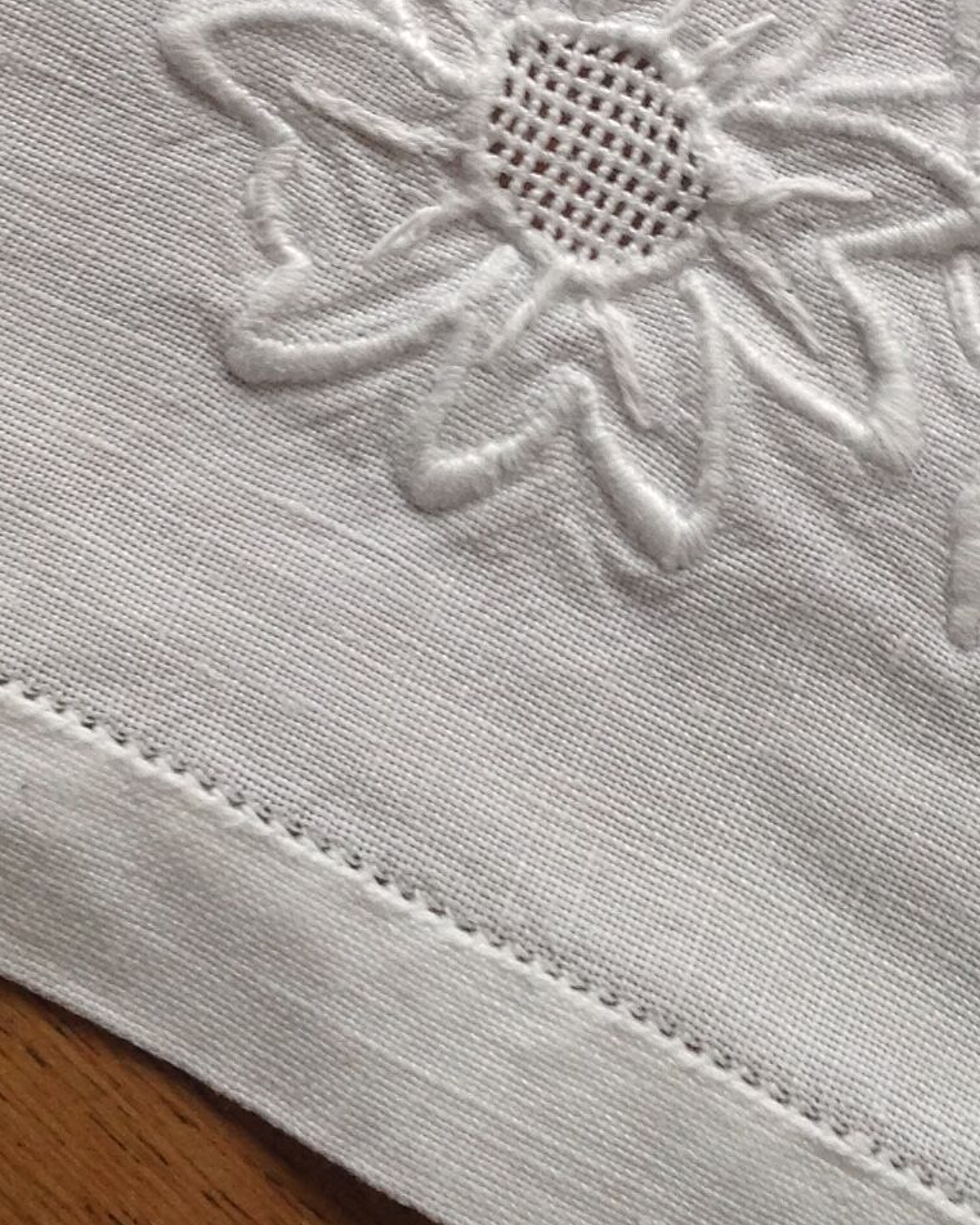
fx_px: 3371
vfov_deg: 20.2
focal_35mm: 93
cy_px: 157
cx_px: 601
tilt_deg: -83.3
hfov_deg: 16.5
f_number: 2.4
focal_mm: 4.28
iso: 50
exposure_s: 1/30
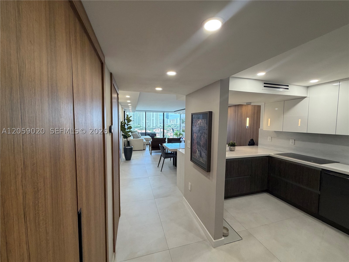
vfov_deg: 85.7
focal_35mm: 14
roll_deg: -0.1
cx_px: 174
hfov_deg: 102.1
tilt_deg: -3.5
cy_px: 131
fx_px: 141
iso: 250
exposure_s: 1/120
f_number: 2.2
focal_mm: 2.22
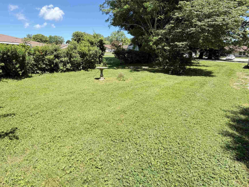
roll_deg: +1.6
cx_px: 115
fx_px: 137
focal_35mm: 19
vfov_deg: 67.7
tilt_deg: -7.6
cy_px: 70
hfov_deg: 84.5
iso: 50
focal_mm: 2.22
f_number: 2.2
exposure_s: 1/408
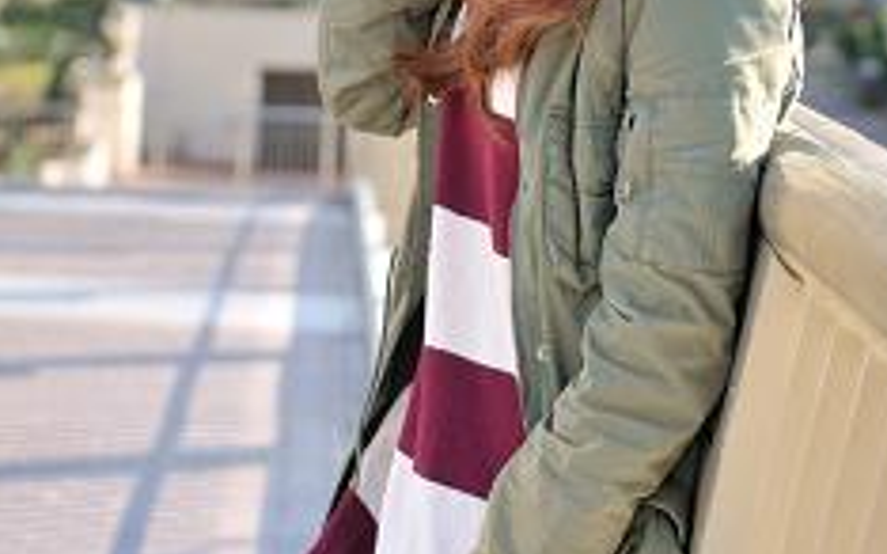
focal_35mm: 140
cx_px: 445
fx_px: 3383
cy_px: 47
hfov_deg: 14.9
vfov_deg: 9.3
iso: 200
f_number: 3.5
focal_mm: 50
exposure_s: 1/500
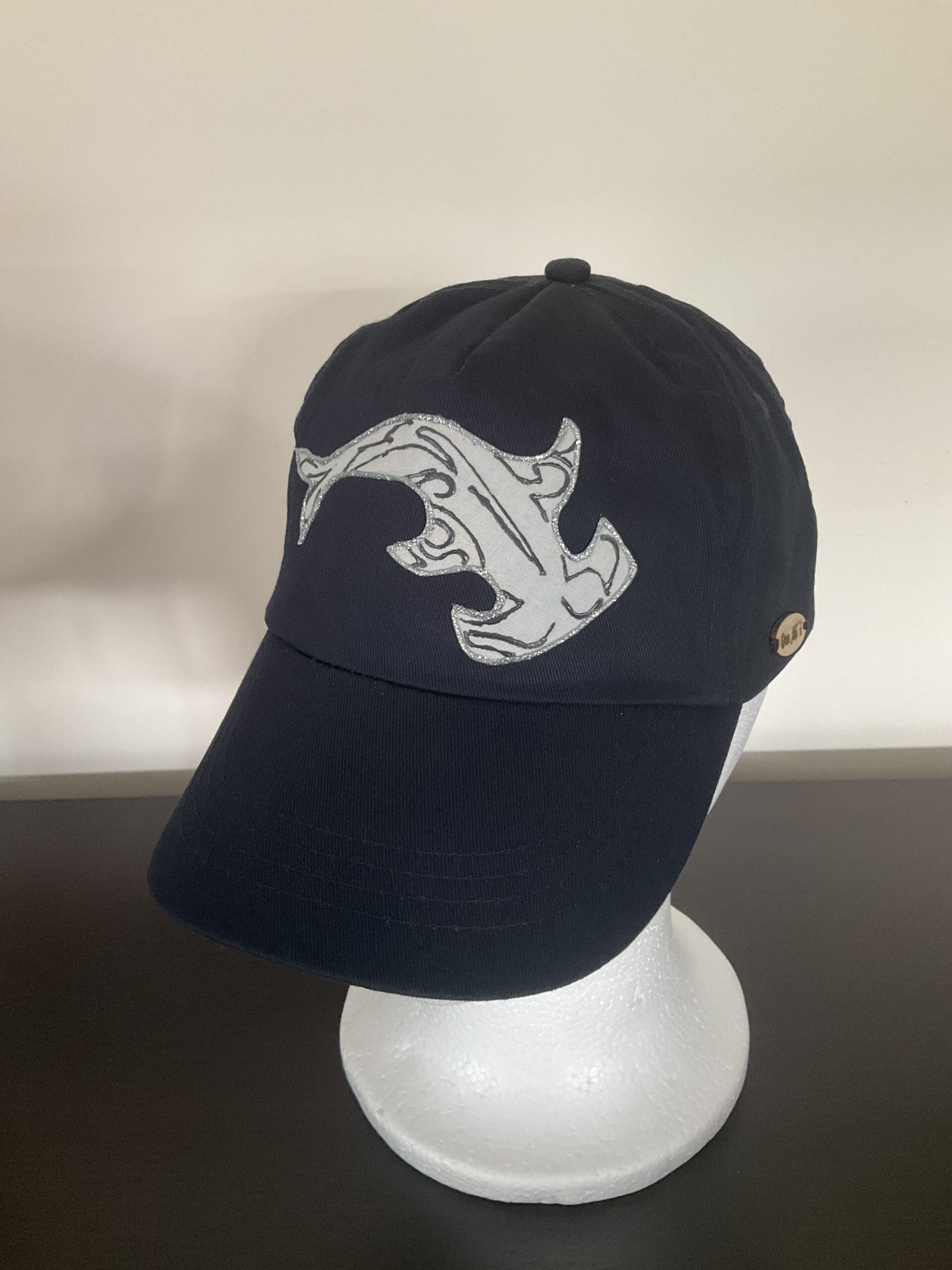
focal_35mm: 29
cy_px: 635
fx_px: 1063
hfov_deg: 48.2
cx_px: 476
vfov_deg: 61.7
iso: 160
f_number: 1.8
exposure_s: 1/60
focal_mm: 3
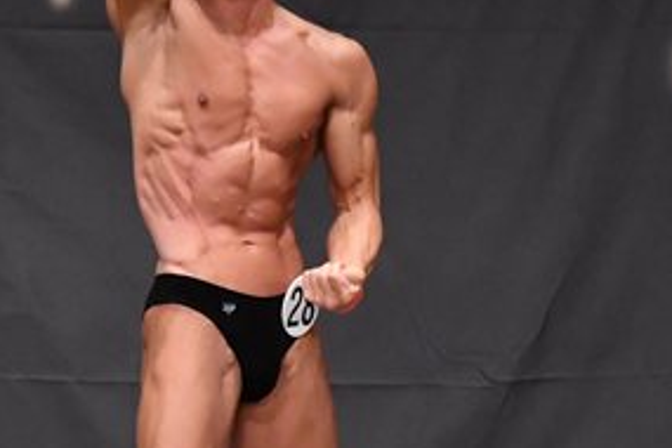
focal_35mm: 612
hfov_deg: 3.4
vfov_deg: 2.2
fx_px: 11423
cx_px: 303
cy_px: 335
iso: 6400
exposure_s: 1/400
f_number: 5.6
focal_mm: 150
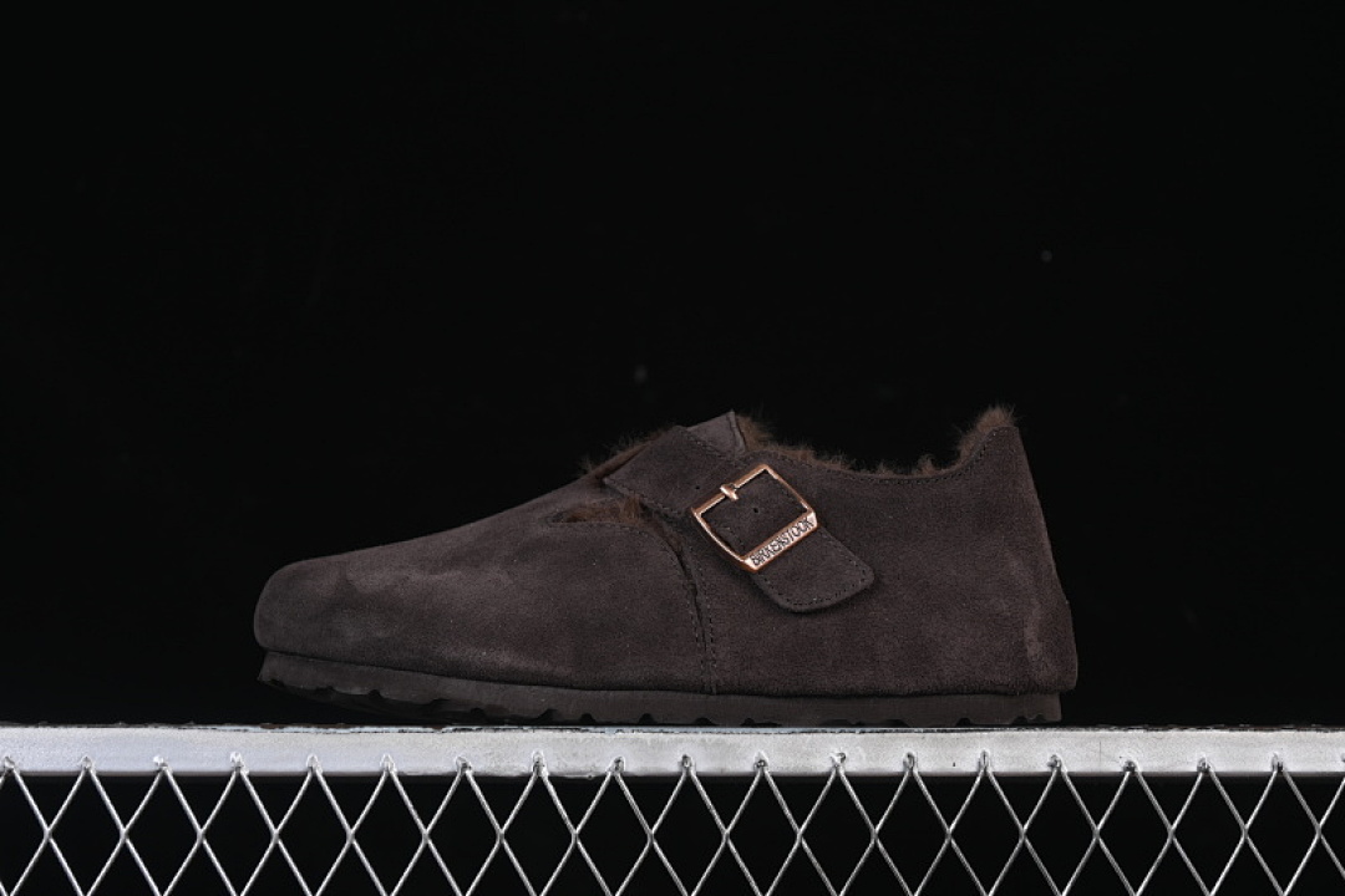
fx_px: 2802
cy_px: 448
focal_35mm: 75
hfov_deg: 27.0
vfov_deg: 18.2
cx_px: 672
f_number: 6.3
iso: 160
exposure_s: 1/60
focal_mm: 50
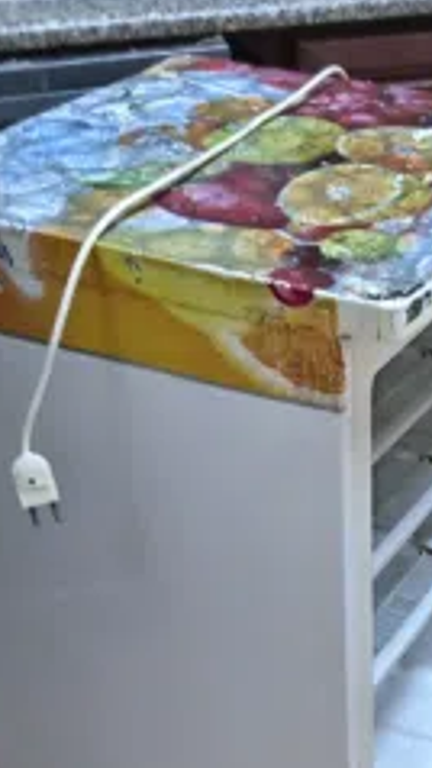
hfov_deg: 17.9
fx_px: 1343
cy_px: 582
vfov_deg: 31.3
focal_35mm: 66
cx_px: 422
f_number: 1.8
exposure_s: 1/20
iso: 1279
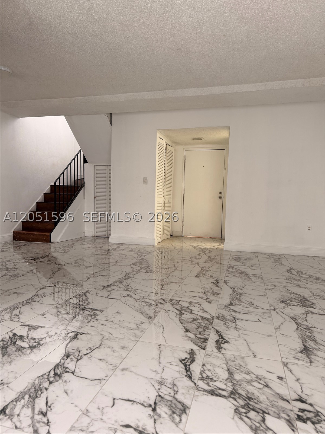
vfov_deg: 71.6
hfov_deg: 56.8
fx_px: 300
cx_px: 162
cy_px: 217
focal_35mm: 24
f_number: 1.78
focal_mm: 6.76
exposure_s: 1/120
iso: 200
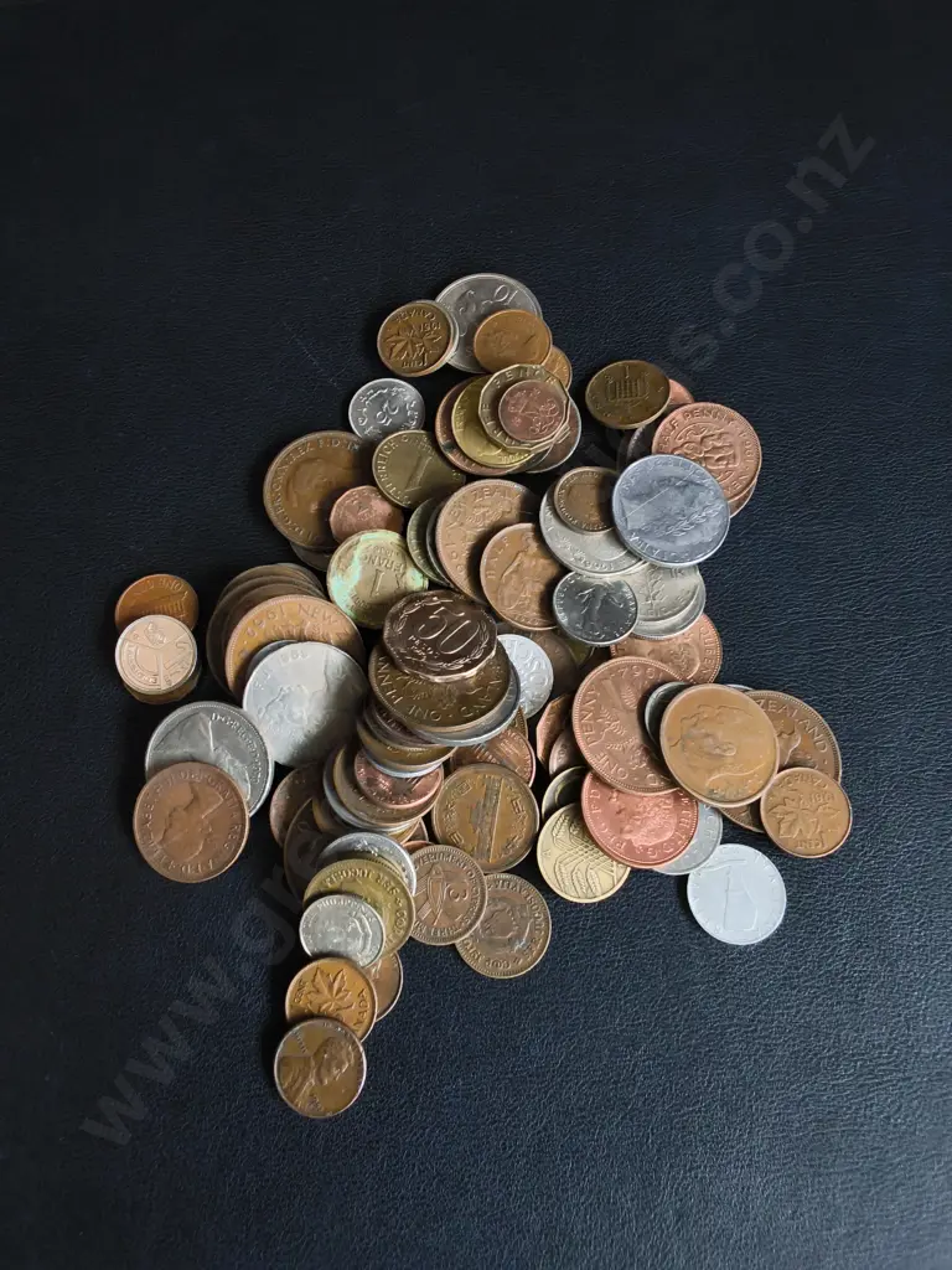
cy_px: 635
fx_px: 990
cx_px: 476
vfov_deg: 65.3
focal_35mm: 27
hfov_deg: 51.4
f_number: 2
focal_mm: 2.87
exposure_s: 1/100
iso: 100
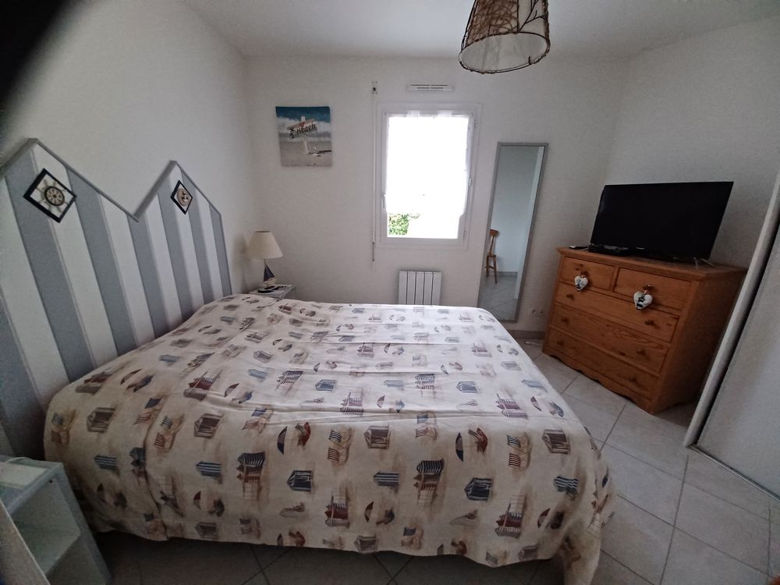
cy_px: 292
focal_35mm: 13
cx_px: 390
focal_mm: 1.42
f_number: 2.2
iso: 250
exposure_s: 1/33
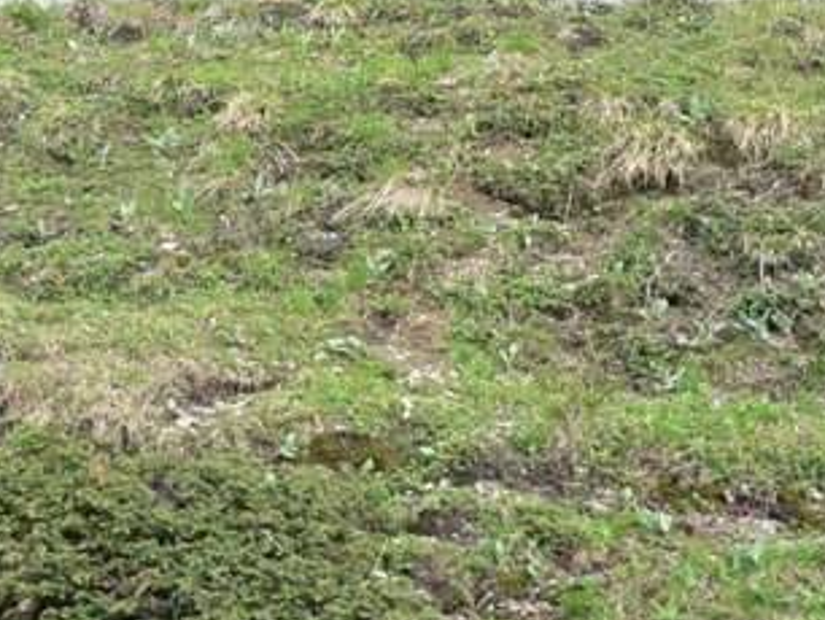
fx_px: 2242
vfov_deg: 15.5
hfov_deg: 19.9
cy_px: 5
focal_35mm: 94
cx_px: 927
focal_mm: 6
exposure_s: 1/160
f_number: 4
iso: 80
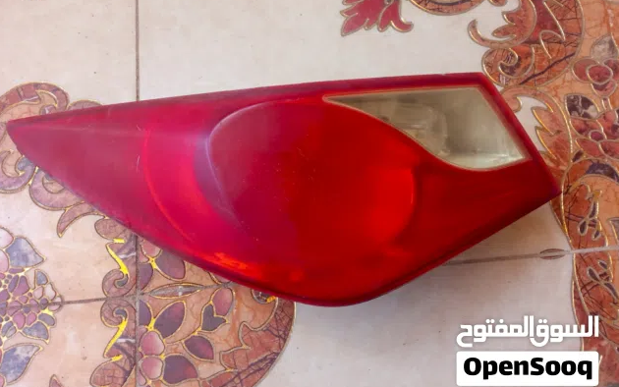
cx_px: 309
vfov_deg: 44.5
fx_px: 472
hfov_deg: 66.5
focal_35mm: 28
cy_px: 174
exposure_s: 1/100
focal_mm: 3.64
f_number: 1.85
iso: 250
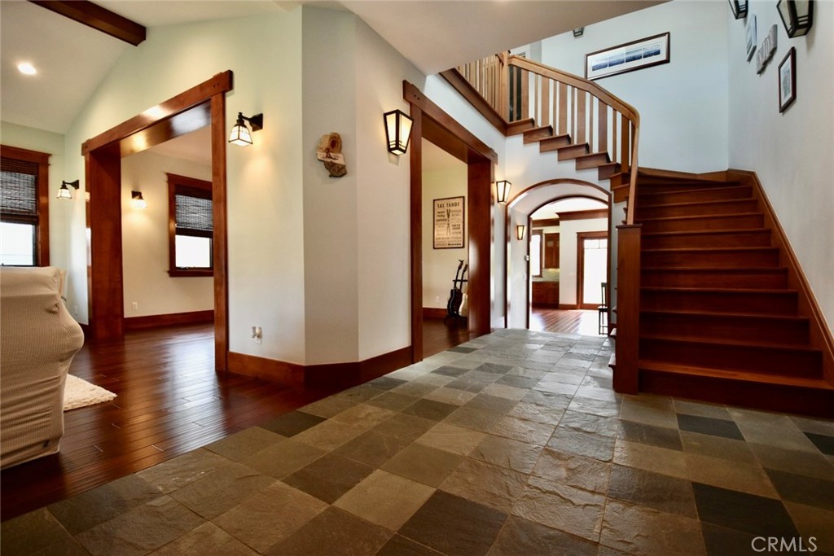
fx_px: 348
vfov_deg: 77.3
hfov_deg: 100.4
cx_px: 417
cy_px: 278
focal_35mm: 15
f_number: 4
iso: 400
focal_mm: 10
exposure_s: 1/60
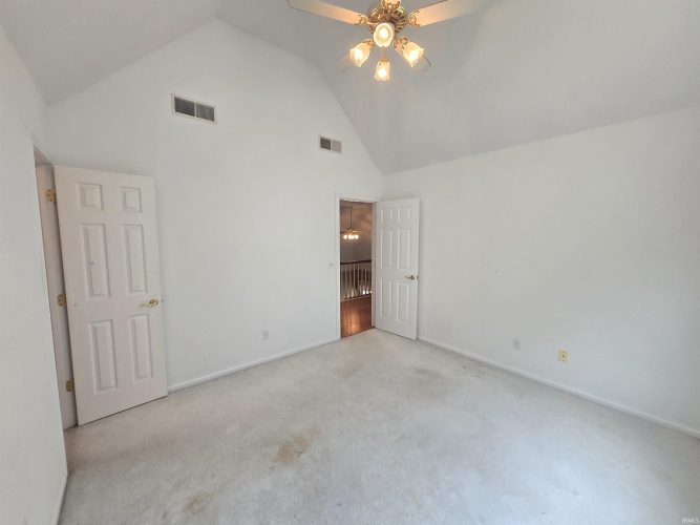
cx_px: 350
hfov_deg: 106.2
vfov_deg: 89.9
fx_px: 263
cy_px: 262
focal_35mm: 13
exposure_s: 1/60
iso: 100
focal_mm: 1.7
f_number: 2.2
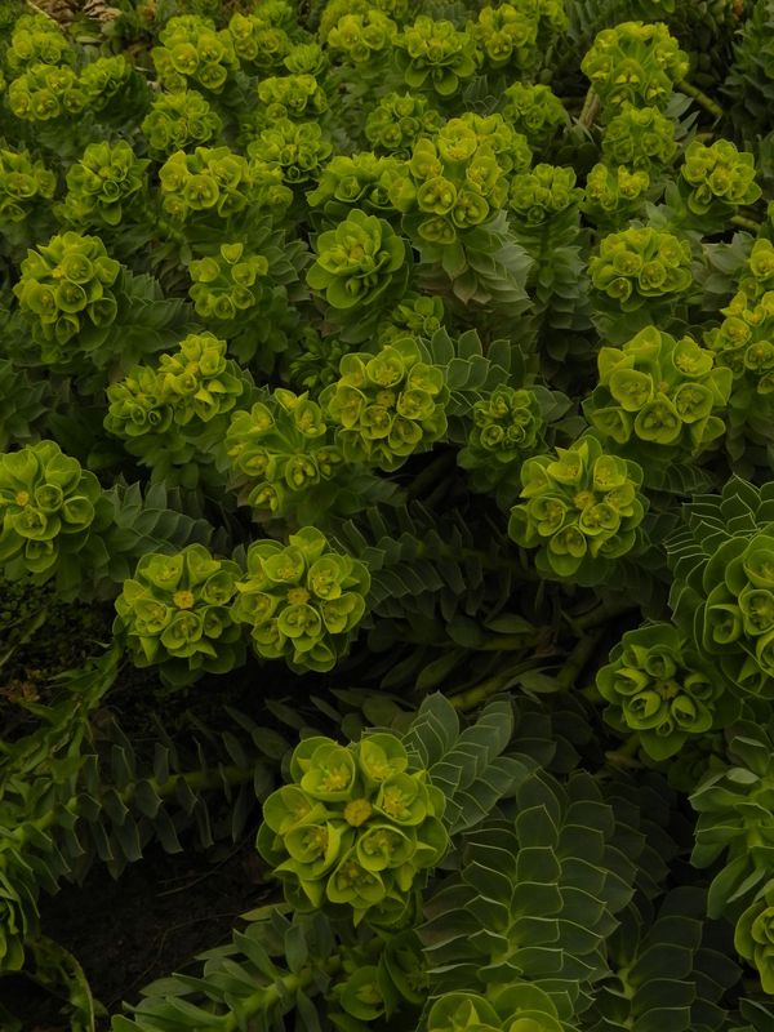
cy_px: 516
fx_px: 984
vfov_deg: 55.4
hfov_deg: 42.9
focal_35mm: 33
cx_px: 387
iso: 200
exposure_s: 1/160
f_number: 5.6
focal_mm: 5.9
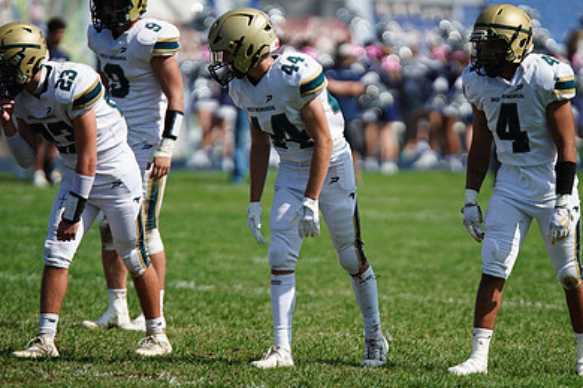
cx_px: 339
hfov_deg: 4.6
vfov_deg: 3.1
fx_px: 7222
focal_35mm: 446
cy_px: 168
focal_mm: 300
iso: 400
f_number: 2.8
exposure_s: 1/6400
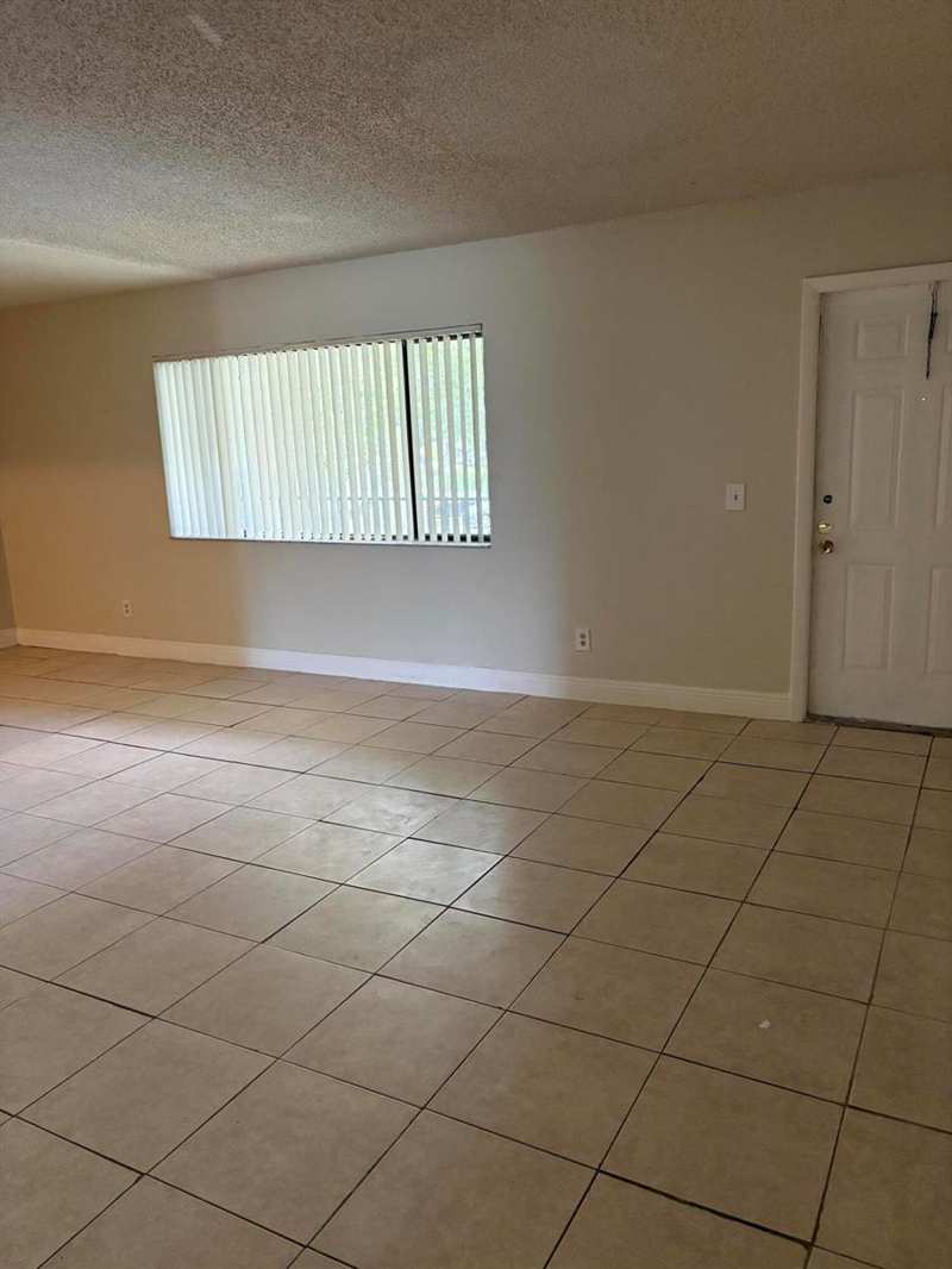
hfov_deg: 53.1
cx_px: 476
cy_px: 634
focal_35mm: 26
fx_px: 953
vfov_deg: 67.3
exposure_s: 1/58
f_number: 1.6
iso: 500
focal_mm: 5.96
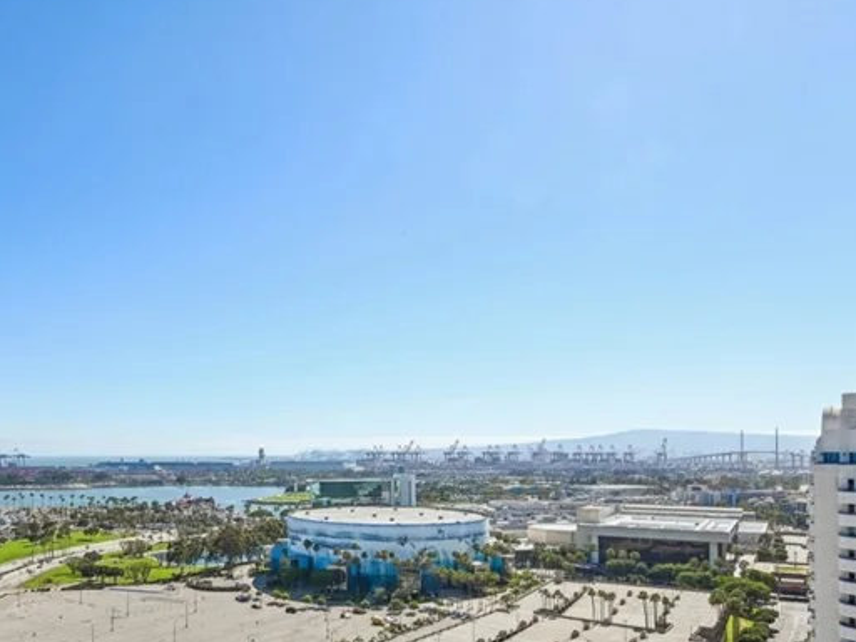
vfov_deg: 45.9
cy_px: 443
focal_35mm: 30
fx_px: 742
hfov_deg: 59.3
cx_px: 327
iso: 250
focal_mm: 19
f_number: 22
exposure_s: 1/80
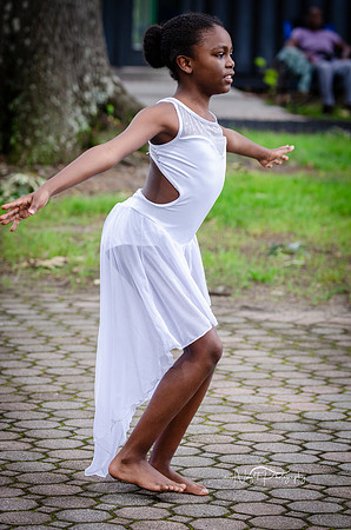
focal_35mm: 158
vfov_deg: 13.1
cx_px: 176
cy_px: 265
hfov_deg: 8.7
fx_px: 2314
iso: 200
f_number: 4
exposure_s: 1/400
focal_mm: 105
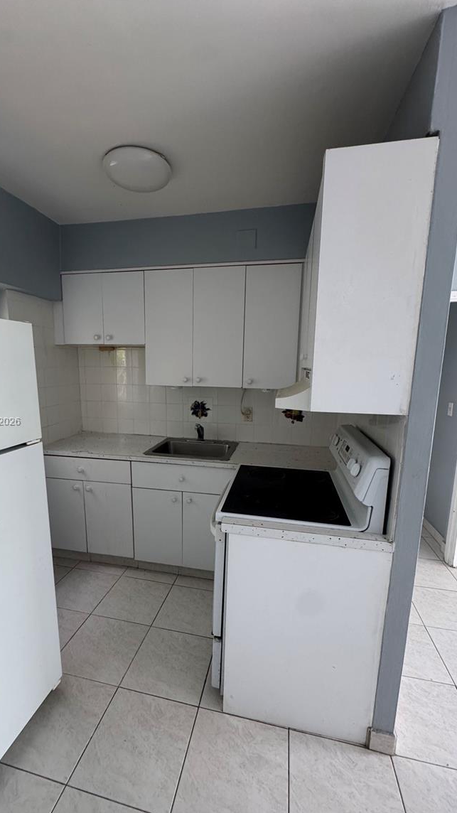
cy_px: 422
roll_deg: -1.9
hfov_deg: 66.9
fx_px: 345
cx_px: 208
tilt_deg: -9.9
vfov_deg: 99.3
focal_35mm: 16
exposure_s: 1/99
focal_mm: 2.22
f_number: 2.2
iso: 320
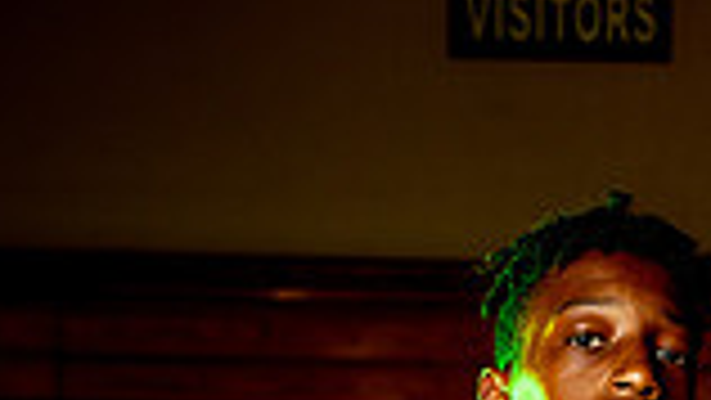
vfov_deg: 7.7
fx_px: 2753
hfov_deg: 14.6
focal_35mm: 146
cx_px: 630
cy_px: 989
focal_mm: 49
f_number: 5
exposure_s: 1/250
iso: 200
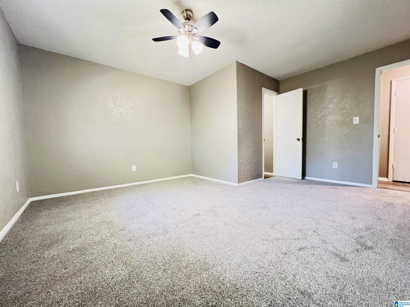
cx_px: 205
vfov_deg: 89.9
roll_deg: +1.3
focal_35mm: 13
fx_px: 154
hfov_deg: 106.2
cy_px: 154
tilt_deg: -3.1
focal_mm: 1.57
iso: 640
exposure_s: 1/60
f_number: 1.8
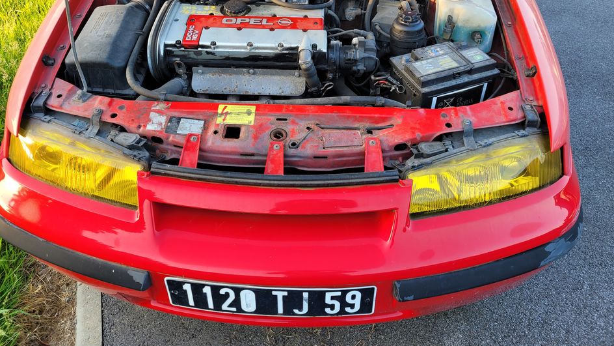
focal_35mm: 30
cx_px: 304
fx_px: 488
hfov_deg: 64.3
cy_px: 109
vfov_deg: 38.4
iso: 50
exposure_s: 1/100
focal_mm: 5.4
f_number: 1.8
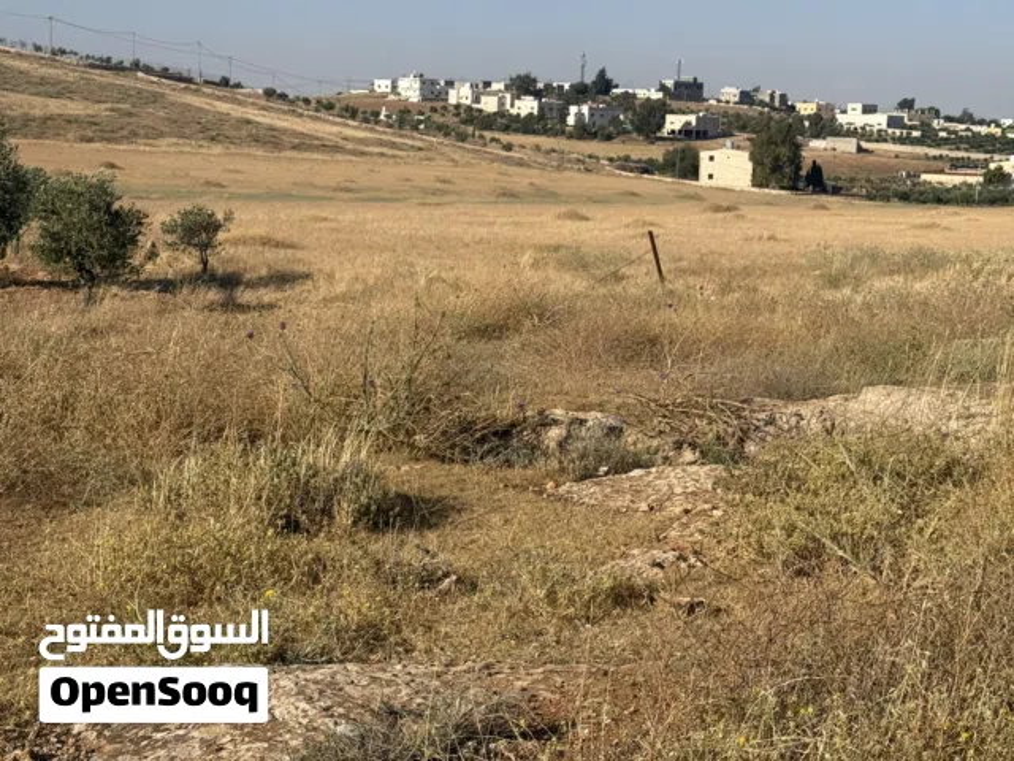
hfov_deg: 39.7
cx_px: 507
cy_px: 380
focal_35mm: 48
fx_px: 1406
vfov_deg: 30.3
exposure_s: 1/6536
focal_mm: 6.76
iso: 64
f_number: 1.78
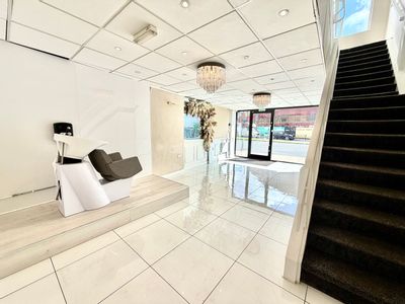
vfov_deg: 85.7
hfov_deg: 102.1
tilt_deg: -7.4
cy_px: 152
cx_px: 202
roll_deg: -1.2
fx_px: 164
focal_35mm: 14
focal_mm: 2.22
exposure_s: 1/502
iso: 40
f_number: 2.2
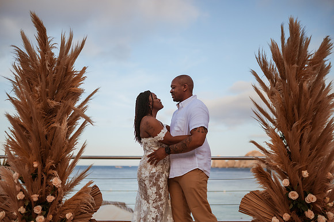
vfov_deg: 37.8
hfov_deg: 54.5
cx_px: 167
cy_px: 111
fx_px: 325
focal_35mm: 35
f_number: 1.6
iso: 250
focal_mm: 35
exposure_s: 1/8000
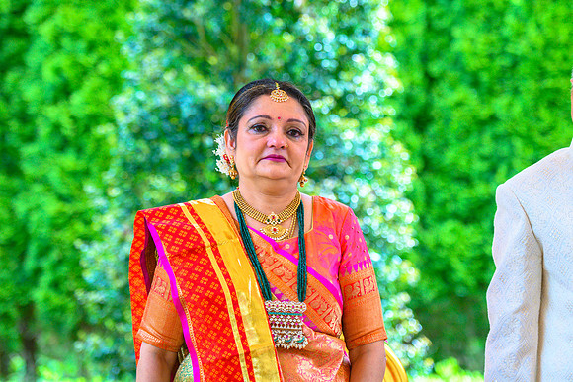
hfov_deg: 15.8
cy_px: 134
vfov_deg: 10.6
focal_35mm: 130
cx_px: 286
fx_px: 2066
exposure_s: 1/1600
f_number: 3.2
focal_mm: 100
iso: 640
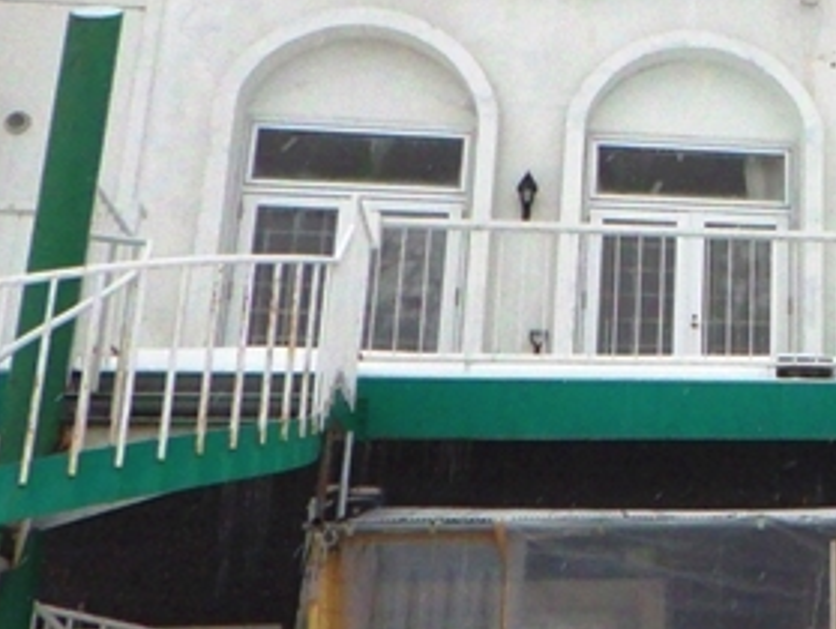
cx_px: 1088
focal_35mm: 63
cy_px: 114
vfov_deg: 23.0
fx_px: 1523
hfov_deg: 26.1
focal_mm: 5
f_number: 3.5
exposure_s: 1/60
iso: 125
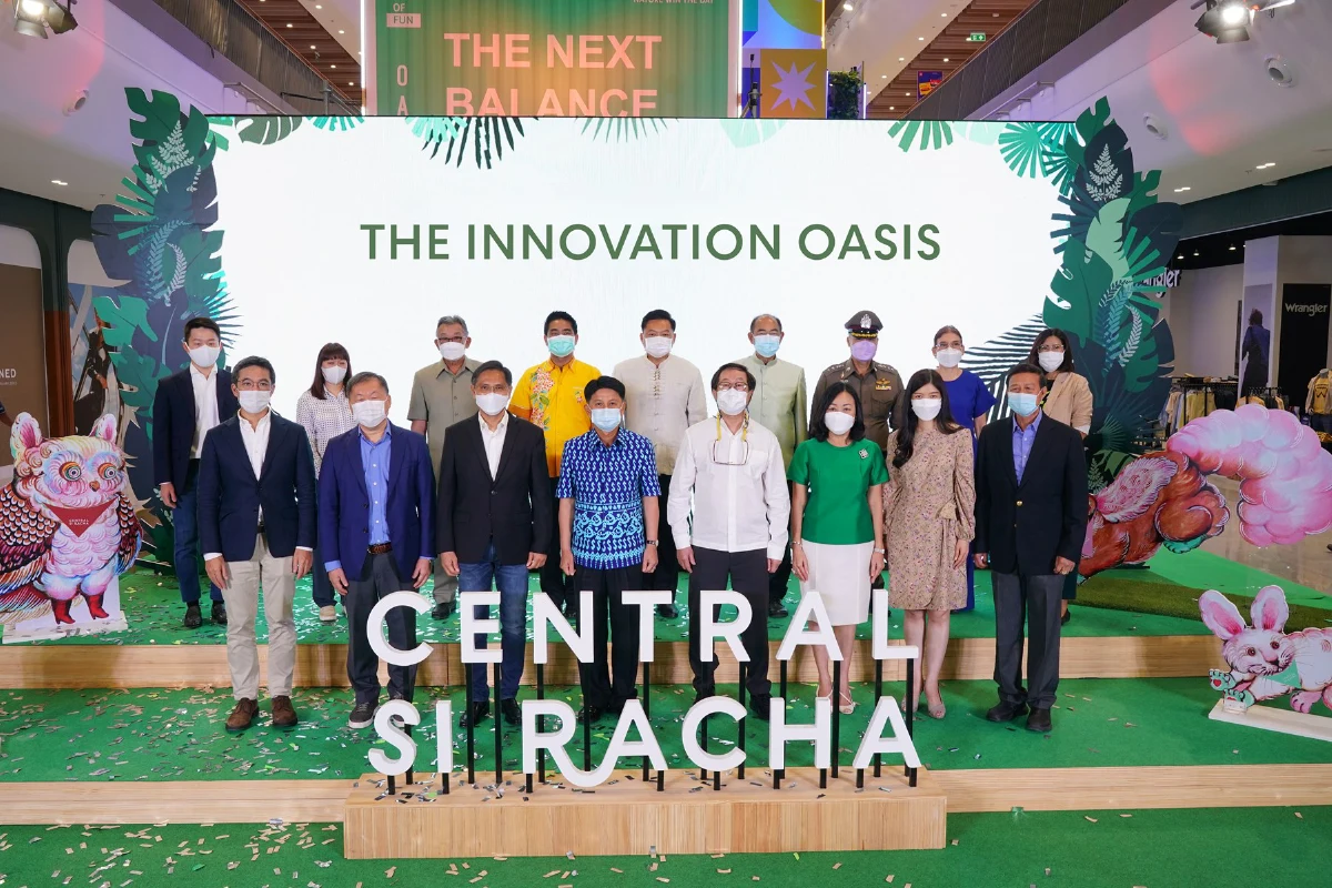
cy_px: 444
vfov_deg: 37.9
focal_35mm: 35
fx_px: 1295
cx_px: 666
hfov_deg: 54.4
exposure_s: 1/125
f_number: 4.5
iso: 400
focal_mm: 35
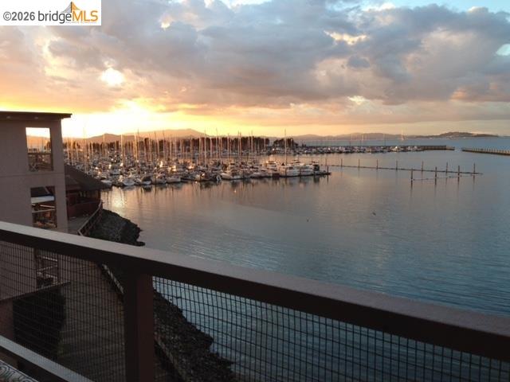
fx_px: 486
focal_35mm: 33
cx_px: 255
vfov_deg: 42.9
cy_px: 191
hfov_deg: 55.4
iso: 64
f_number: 2.4
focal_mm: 4.13
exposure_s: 1/120
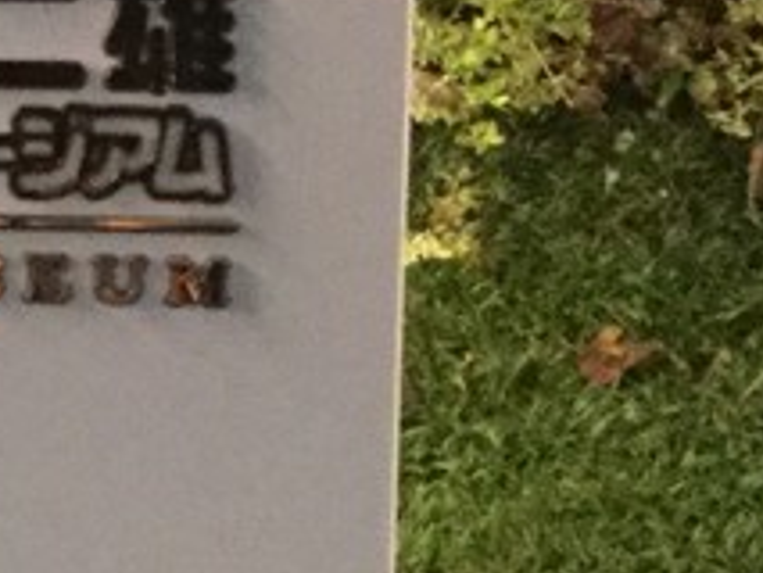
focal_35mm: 149
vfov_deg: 10.0
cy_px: 347
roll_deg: -0.8
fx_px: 3286
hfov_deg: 12.2
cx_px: -570
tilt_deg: -11.7
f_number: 2.4
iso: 800
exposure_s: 1/15
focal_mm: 3.3
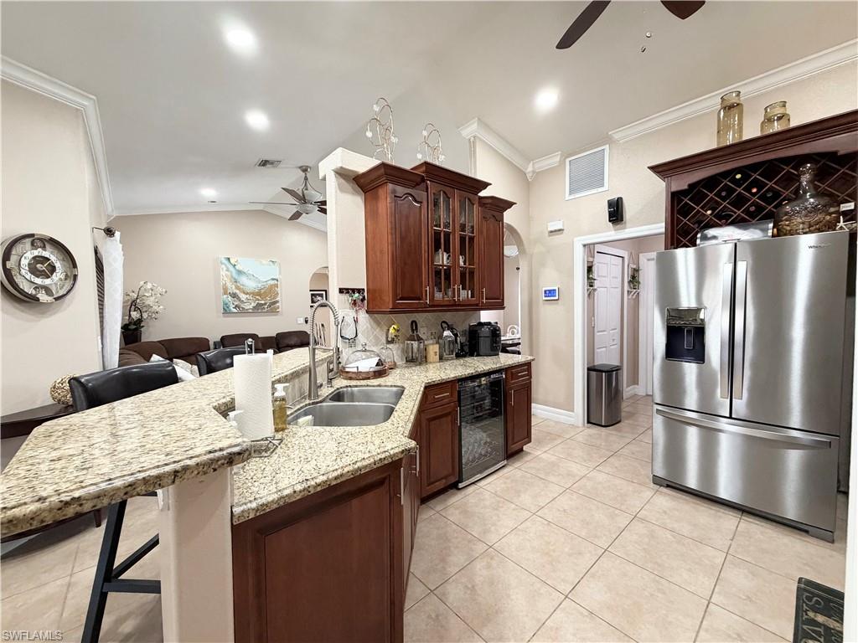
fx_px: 347
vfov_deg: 85.7
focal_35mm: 14
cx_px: 429
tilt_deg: -2.9
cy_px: 322
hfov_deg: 102.1
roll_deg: +1.9
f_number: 2.2
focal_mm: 2.22
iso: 320
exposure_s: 1/60
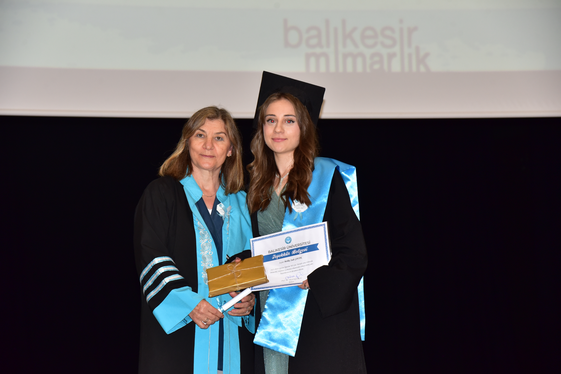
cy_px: 187
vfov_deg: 15.9
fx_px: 1340
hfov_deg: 23.6
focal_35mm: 86
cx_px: 280
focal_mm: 86
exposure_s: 1/200
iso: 2000
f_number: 6.3
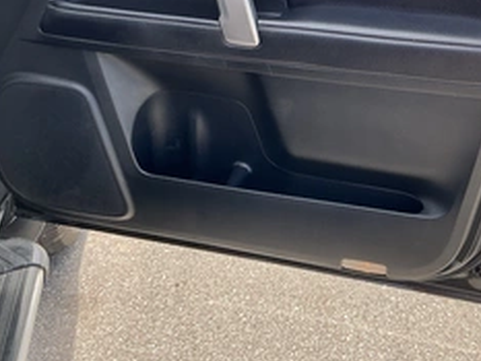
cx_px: 295
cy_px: 60
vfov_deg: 29.4
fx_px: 667
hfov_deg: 39.4
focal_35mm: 48
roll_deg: -0.2
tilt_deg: -20.5
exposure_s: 1/232
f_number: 1.8
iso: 25
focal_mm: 3
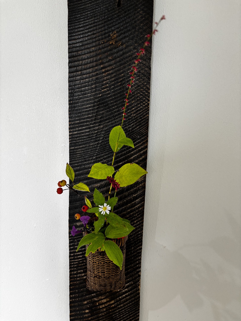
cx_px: 120
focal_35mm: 26
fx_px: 241
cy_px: 160
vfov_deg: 67.3
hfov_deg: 53.1
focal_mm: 5.96
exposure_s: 1/117
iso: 125
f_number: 1.6
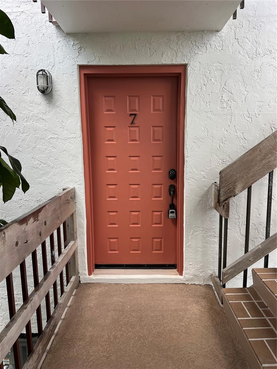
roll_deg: +0.0
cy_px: 184
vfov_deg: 67.3
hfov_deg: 53.1
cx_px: 138
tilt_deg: -8.9
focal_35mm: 26
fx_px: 277
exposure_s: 1/174
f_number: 1.5
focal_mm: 5.7
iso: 40
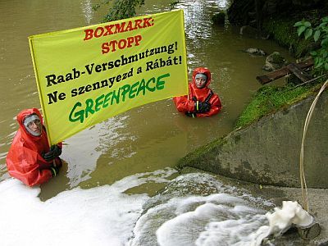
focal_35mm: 35
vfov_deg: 40.7
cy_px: 123
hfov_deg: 52.6
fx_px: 332
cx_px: 164
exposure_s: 1/76.8
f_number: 3.5
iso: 50
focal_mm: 8.9
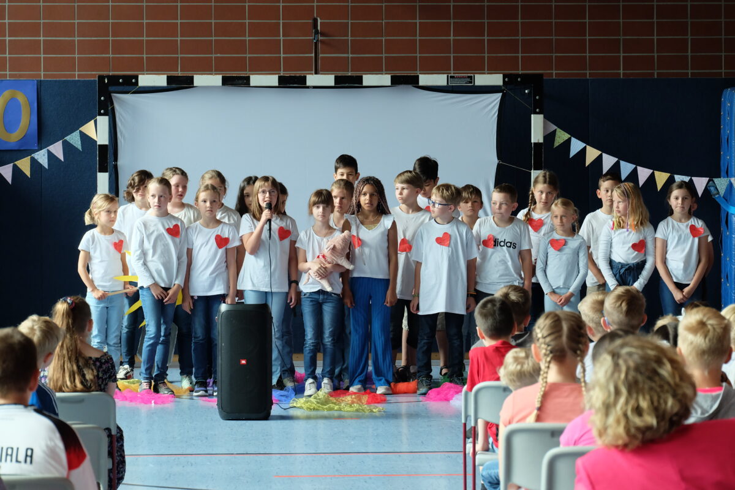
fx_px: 2919
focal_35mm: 143
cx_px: 368
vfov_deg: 9.6
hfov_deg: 14.3
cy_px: 245
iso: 1000
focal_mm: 95.4
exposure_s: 1/100
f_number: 5.4
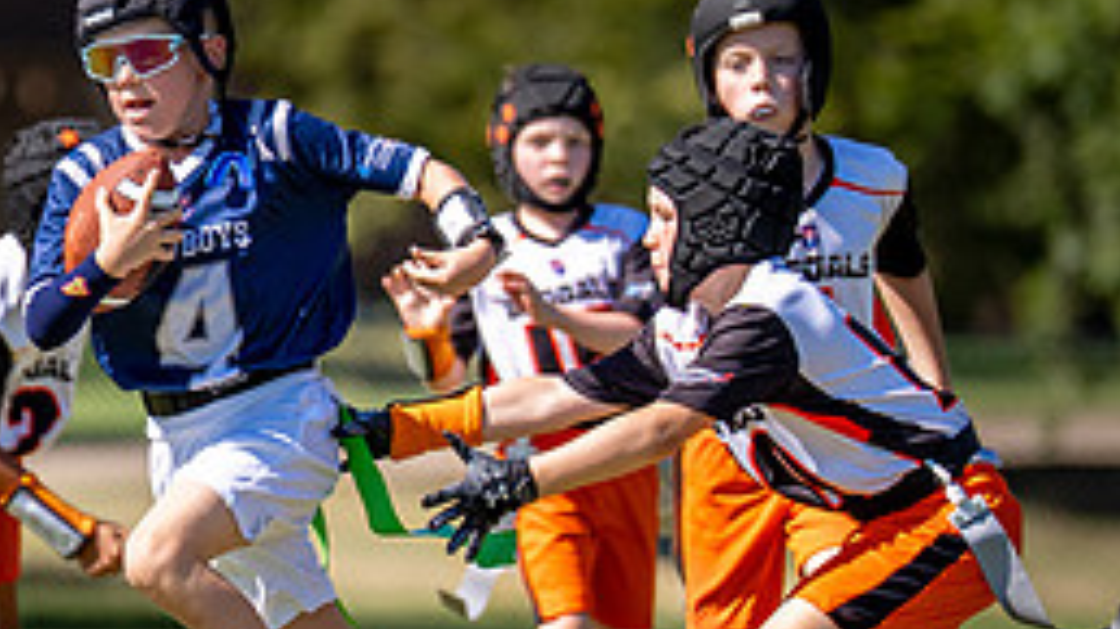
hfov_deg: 2.3
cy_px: 345
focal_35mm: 941
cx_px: 237
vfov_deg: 1.3
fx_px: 27940
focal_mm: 200
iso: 160
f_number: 2.8
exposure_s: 1/3200
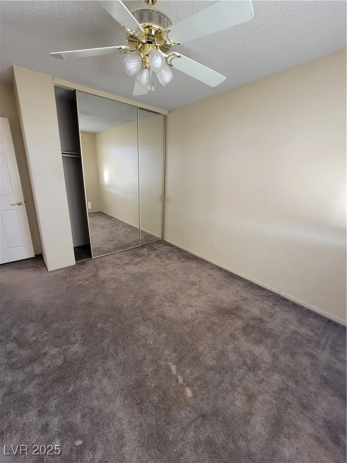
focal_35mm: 13
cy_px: 232
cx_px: 174
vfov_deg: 106.2
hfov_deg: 89.9
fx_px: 174
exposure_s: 1/40
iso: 400
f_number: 2.2
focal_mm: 2.2
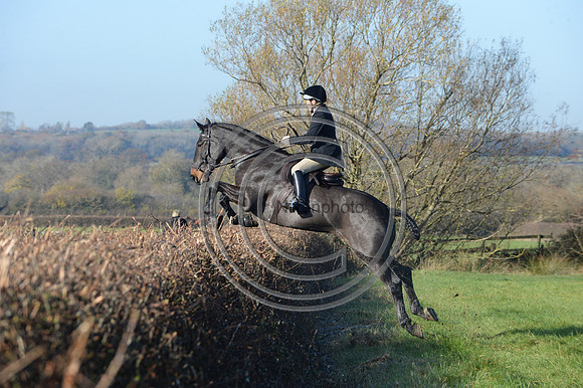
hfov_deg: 11.8
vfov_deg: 7.8
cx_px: 292
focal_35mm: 175
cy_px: 194
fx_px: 2832
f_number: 6.3
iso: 1000
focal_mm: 175
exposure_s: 1/1250
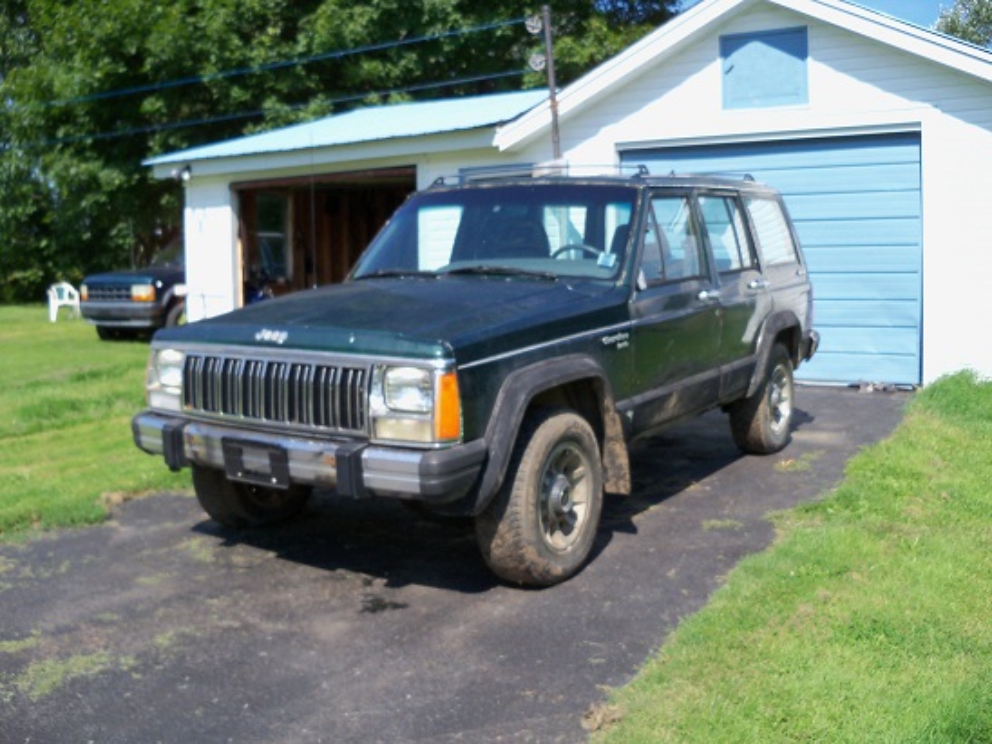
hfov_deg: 52.6
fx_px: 1003
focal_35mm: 35
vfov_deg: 40.7
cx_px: 496
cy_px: 372
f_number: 3.5
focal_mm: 6.2
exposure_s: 1/500
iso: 80
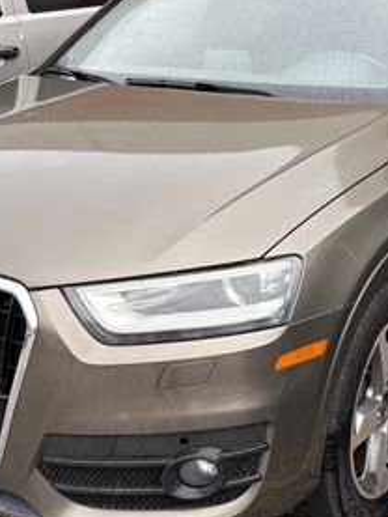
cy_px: 230
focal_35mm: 60
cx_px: 252
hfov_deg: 24.3
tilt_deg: -17.5
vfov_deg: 32.1
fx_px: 896
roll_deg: -0.3
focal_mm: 5.96
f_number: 1.6
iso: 40
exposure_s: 1/121
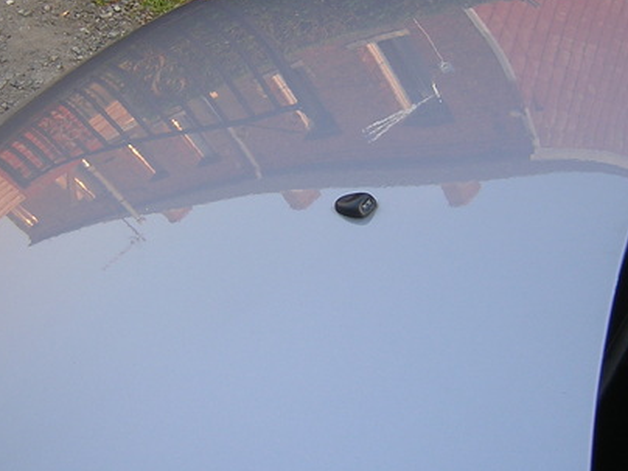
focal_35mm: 57
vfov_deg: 25.5
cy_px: 152
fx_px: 1034
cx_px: 330
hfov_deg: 33.8
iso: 100
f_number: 2.6
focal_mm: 4.7
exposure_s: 1/136
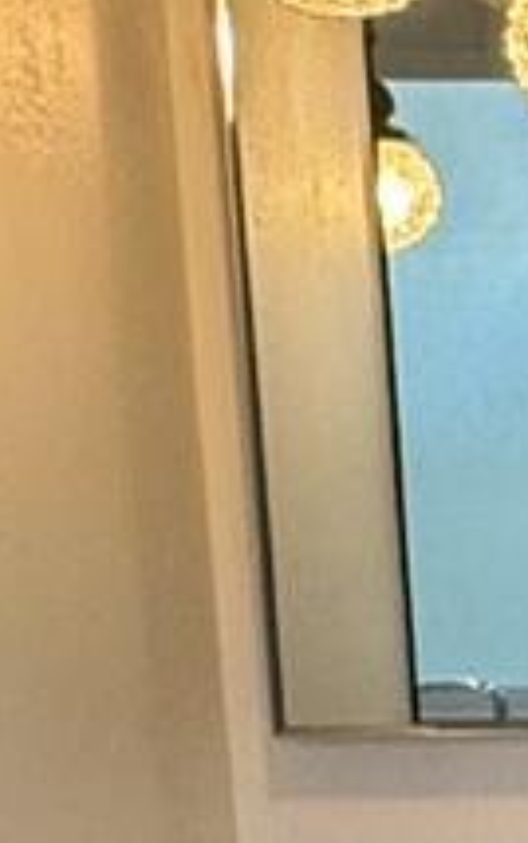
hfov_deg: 7.4
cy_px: 910
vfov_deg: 14.4
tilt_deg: -7.7
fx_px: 3265
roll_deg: +0.6
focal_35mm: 142
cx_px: 1876
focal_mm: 2.22
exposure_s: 1/60
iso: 160
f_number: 2.2
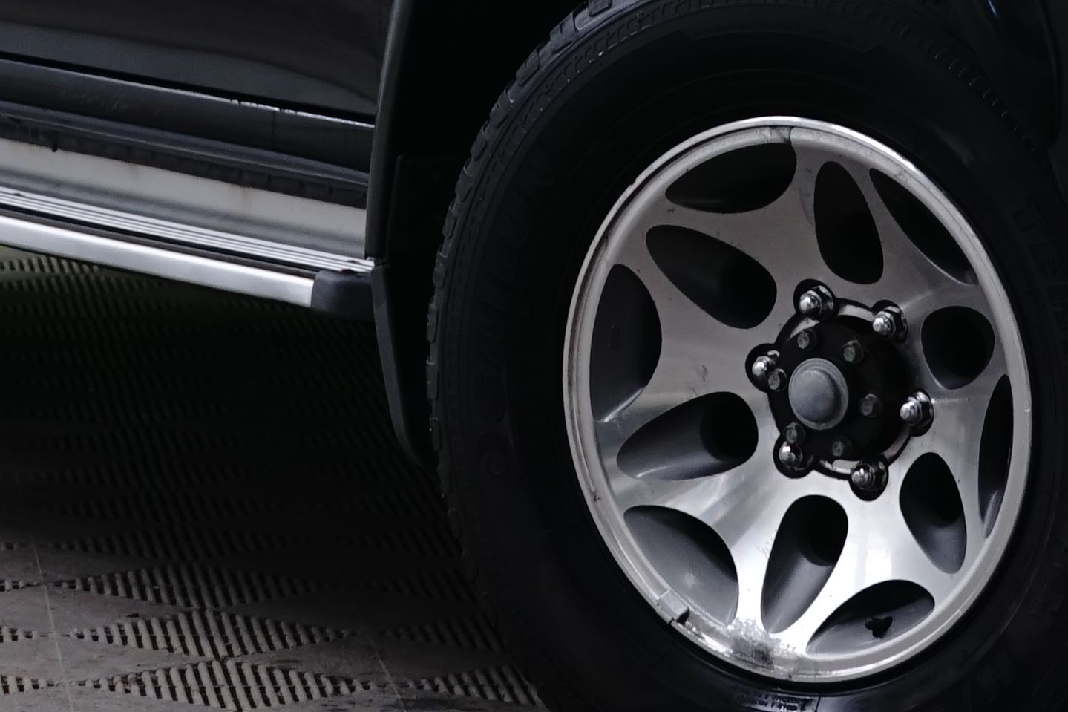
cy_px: -331
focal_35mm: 246
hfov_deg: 8.4
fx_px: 7297
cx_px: 866
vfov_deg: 5.5
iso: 500
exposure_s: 1/6
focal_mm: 59
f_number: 8
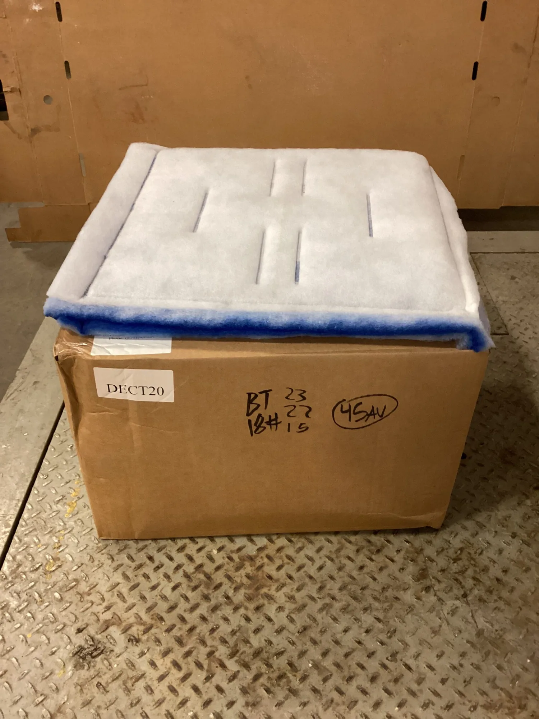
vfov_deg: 58.4
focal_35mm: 31
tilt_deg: -37.4
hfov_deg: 45.4
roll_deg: +3.5
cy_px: 360
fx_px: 644
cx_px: 270
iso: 400
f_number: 2.4
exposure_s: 1/30
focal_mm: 3.3
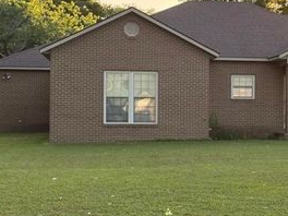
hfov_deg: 21.1
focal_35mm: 91
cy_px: 103
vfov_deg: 16.2
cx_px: 250
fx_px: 757
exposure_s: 1/837
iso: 100
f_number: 1.78
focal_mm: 6.76
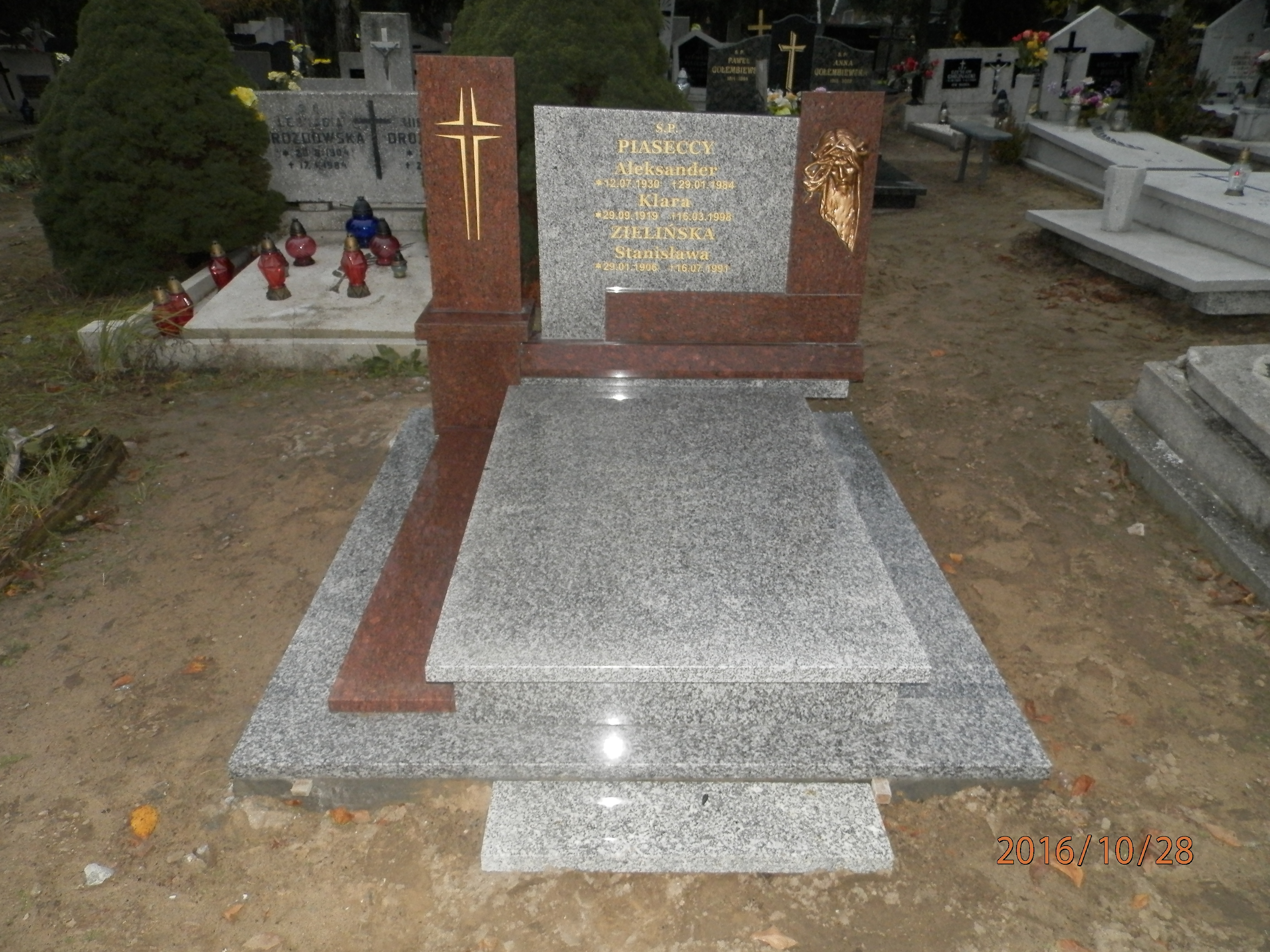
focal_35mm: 25
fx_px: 917
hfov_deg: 69.4
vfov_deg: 54.9
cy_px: 476
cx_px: 635
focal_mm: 4.5
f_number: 3.1
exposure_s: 1/30
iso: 200
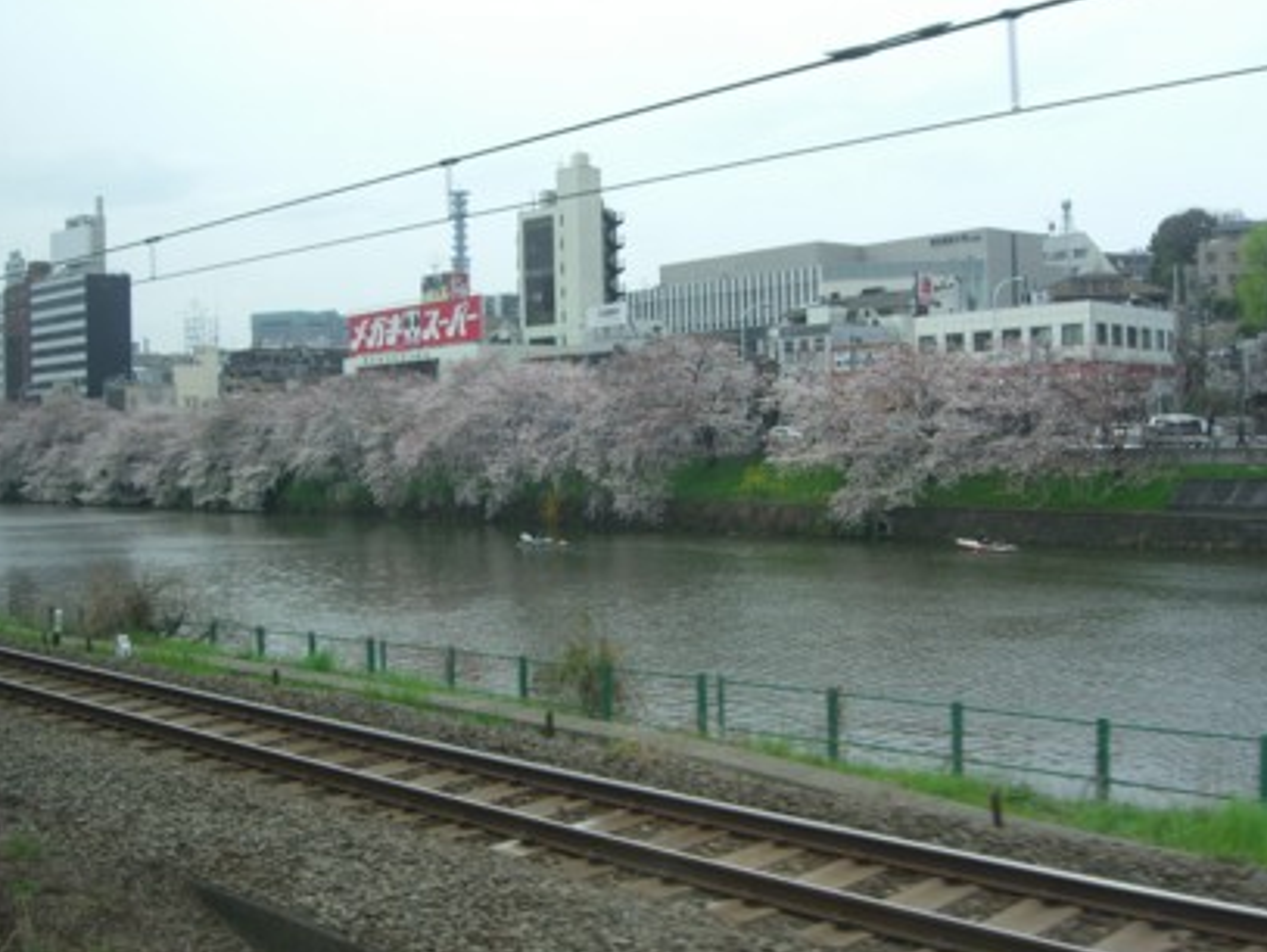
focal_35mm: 42
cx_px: 591
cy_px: 460
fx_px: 1539
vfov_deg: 34.4
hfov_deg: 44.7
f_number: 4
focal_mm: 7.9
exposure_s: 1/400
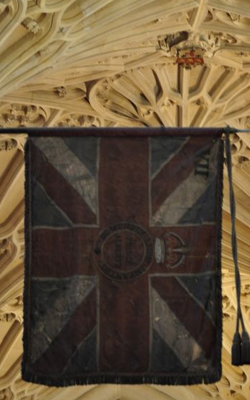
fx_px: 1909
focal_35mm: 175
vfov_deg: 11.9
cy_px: 67
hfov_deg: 7.5
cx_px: 147
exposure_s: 1/5
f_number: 5.3
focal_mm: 62
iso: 800
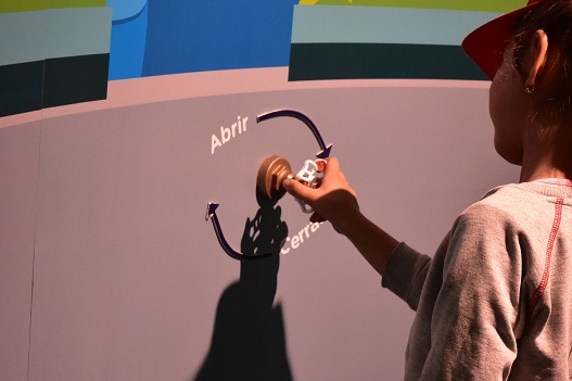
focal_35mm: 91
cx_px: 288
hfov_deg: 22.4
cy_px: 113
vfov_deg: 15.0
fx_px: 1445
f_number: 7.1
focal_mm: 40
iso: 3200
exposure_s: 1/30
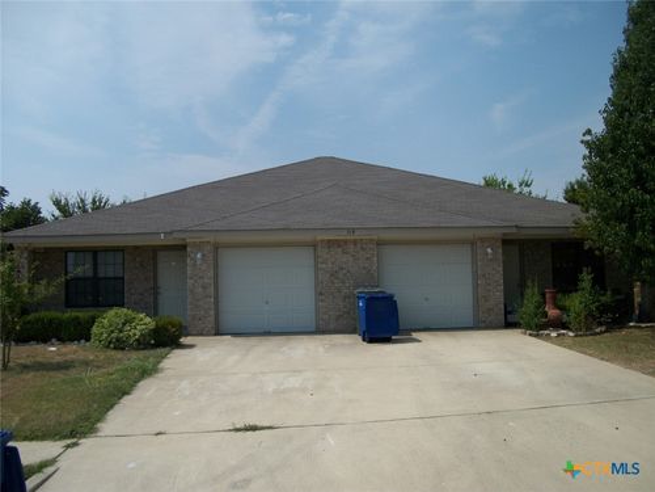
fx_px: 606
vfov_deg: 44.2
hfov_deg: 56.8
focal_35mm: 32
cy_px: 246
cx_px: 328
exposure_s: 1/320
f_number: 8.8
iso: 80
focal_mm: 5.7
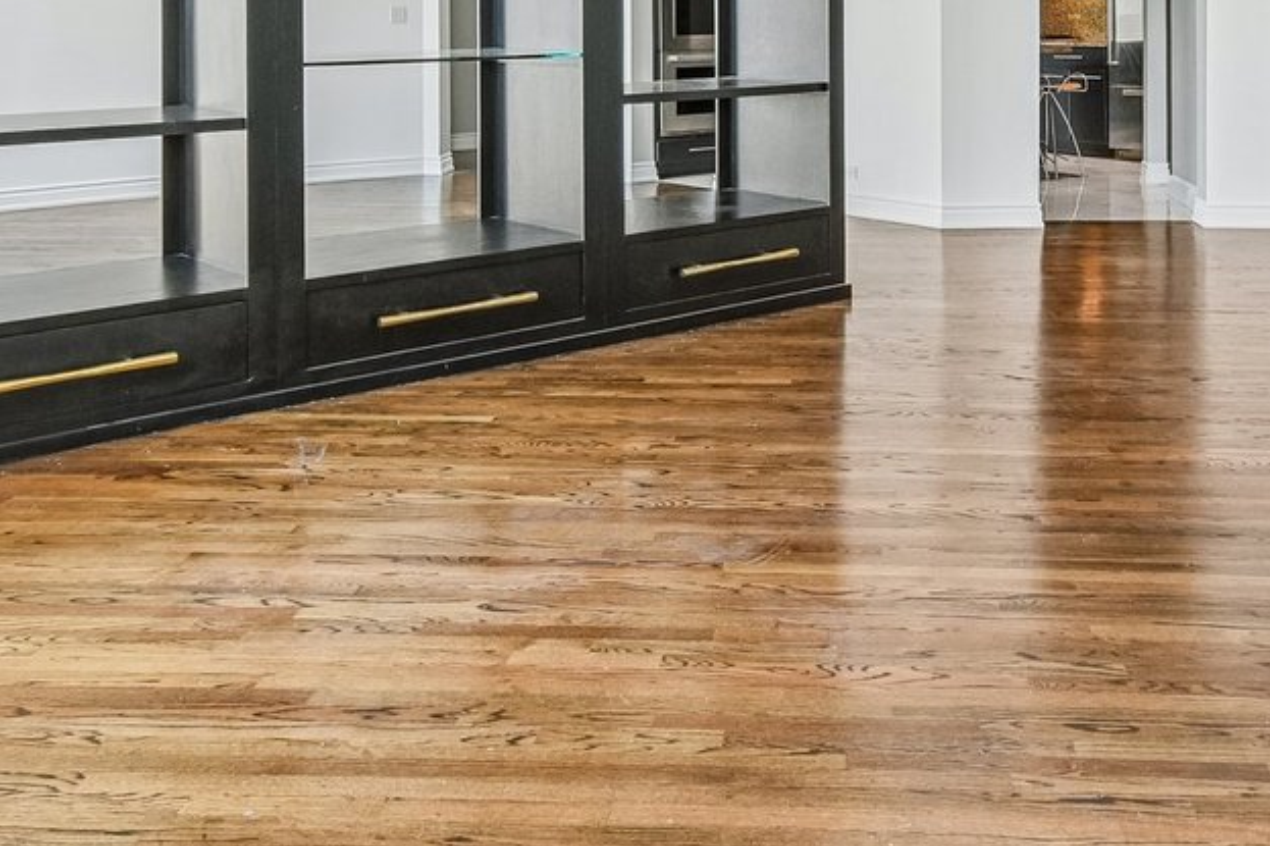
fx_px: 1375
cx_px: 769
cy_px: 4
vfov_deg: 31.6
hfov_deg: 49.2
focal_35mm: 39
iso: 500
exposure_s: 1/60
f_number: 8
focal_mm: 10
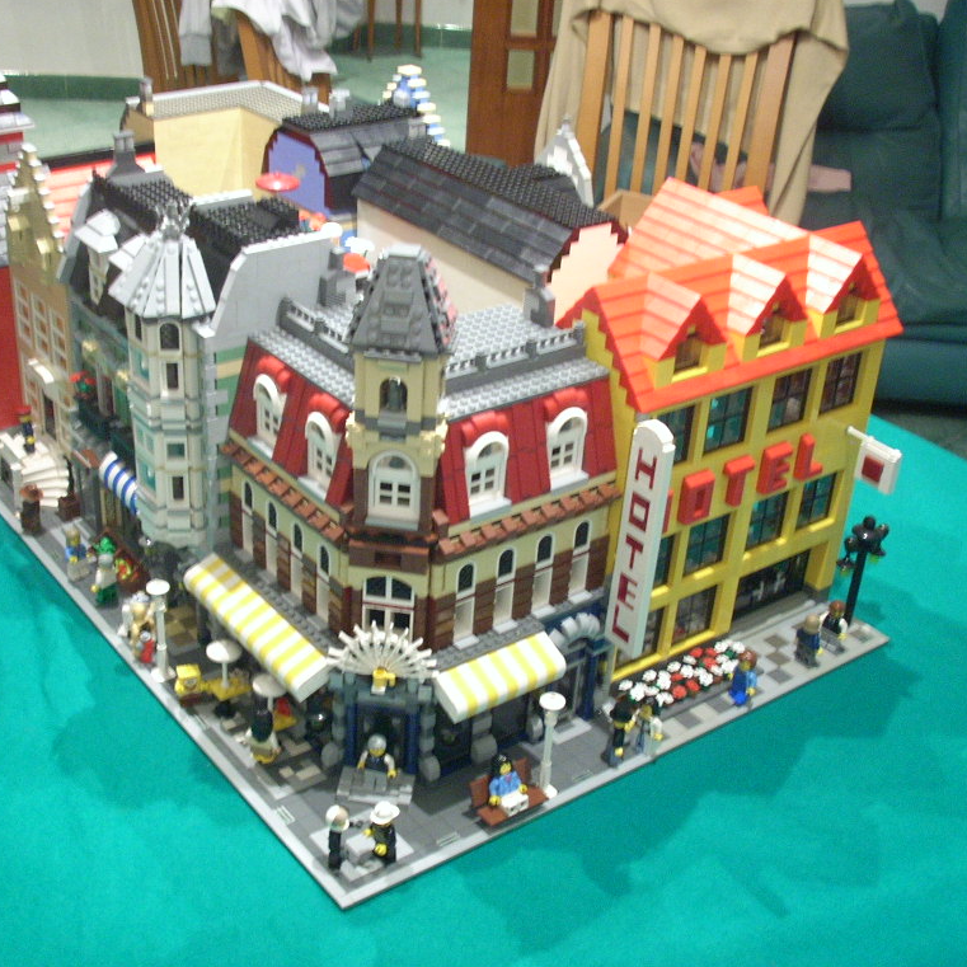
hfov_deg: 38.3
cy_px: 480
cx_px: 410
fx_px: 1391
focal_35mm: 44
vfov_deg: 38.3
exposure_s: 1/4
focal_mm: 6.2
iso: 248
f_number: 2.8
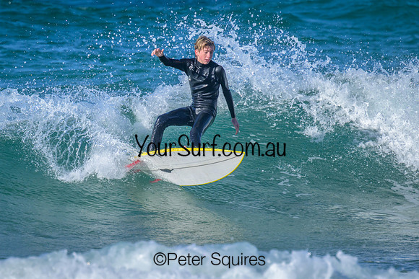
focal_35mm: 988
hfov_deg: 2.1
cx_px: 173
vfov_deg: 1.4
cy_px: 137
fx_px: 11502
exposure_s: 1/2000
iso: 1250
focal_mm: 800
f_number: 11
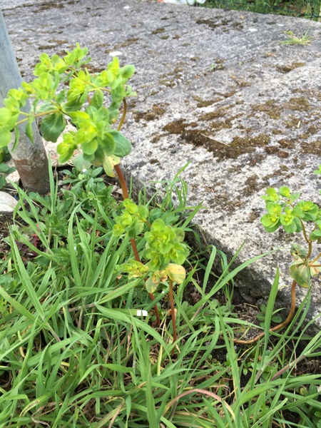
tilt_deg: -39.6
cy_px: 214
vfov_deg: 61.7
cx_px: 160
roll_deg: +0.2
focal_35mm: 29
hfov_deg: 48.2
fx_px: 359
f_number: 2.2
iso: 32
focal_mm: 4.15
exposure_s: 1/50
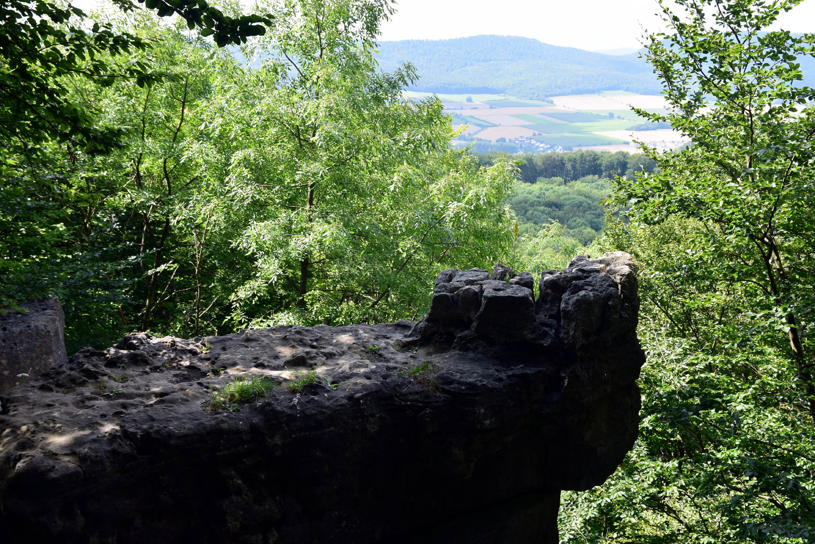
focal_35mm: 39
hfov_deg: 49.5
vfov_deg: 34.2
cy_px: 272
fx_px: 883
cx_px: 408
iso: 100
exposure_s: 1/125
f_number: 5.6
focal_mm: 26
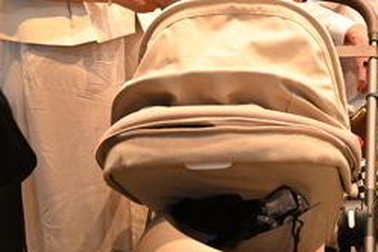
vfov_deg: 15.6
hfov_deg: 21.7
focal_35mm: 86
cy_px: -8
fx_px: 903
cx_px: 468
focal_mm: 31
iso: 4000
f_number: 2.8
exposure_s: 1/200
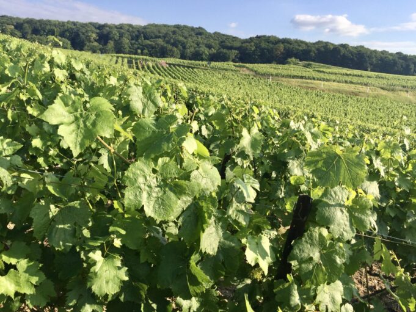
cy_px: 156
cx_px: 208
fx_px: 349
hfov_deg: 61.7
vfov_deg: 48.2
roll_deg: -2.4
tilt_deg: -10.6
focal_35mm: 29
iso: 32
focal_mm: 4.15
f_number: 2.2
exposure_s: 1/1647
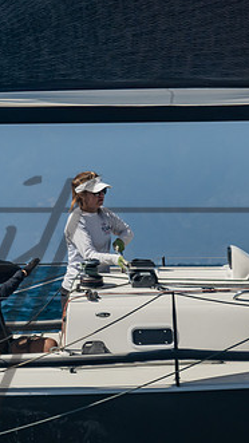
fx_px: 6402
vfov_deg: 4.0
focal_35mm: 545
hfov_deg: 2.2
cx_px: -243
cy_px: 133
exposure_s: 1/800
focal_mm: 145
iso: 160
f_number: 6.3
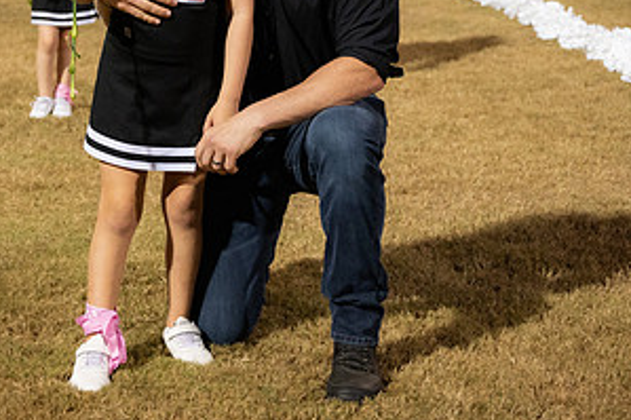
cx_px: 253
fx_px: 1769
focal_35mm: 101
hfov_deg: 20.2
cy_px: 93
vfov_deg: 13.5
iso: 3200
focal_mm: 52
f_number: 4
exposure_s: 1/250
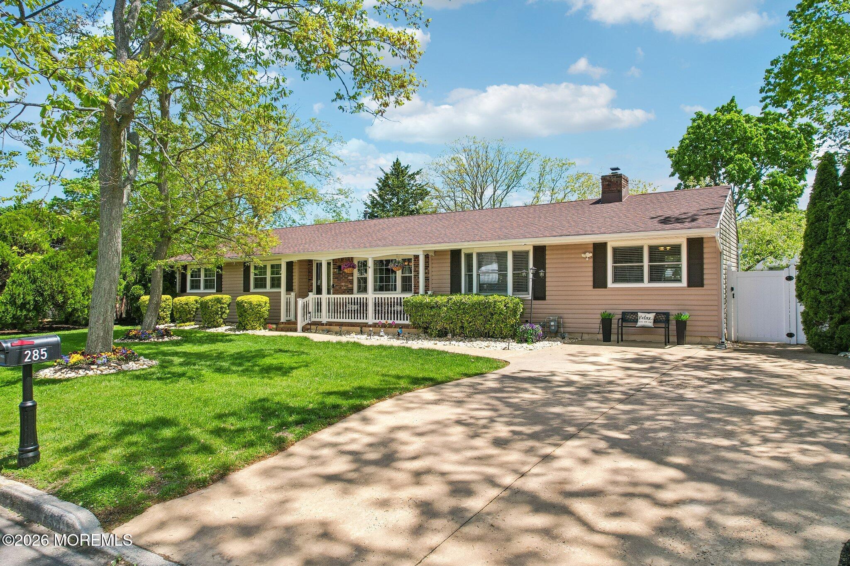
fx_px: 519
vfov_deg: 57.2
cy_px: 283
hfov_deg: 78.6
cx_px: 425
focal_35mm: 22
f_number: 2.8
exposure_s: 1/1000
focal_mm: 8.4
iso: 100
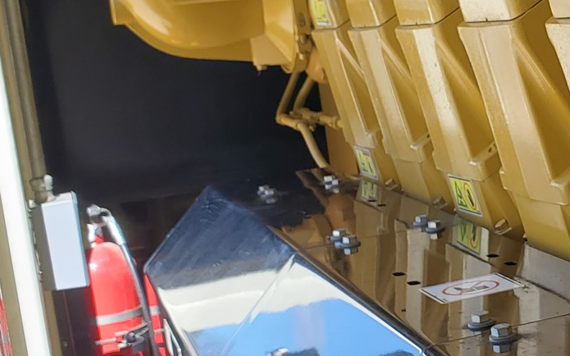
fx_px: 1242
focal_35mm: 80
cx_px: 646
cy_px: 176
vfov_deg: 16.3
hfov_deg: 24.0
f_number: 2.4
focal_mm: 4.3
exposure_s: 1/269
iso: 50
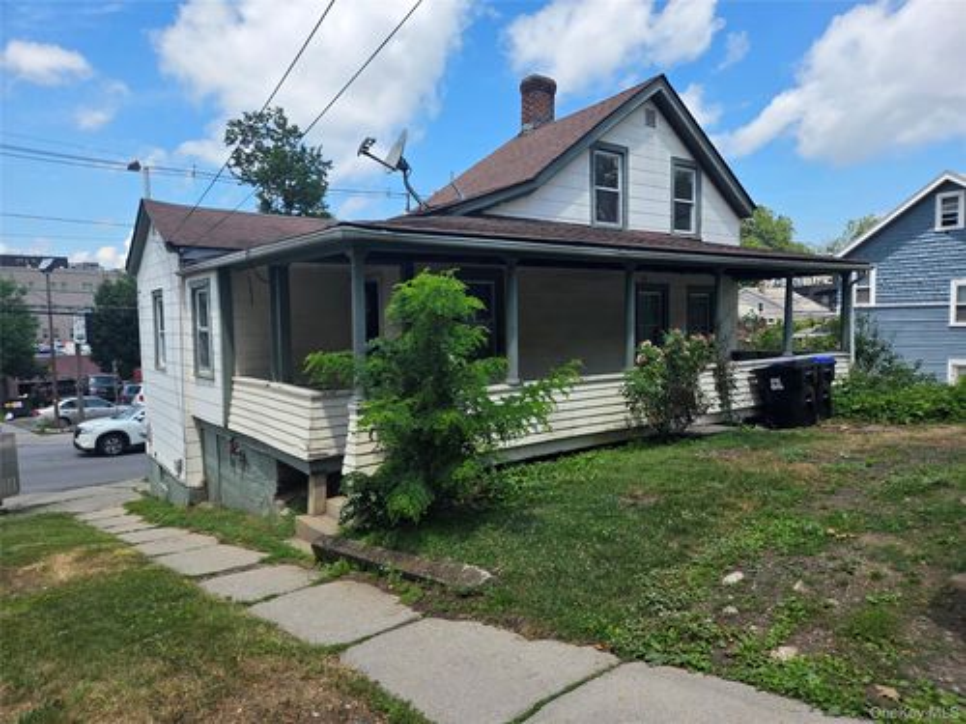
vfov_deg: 58.9
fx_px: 642
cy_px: 362
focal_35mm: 23
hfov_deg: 73.9
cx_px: 483
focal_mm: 5.4
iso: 80
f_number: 1.8
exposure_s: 1/3309
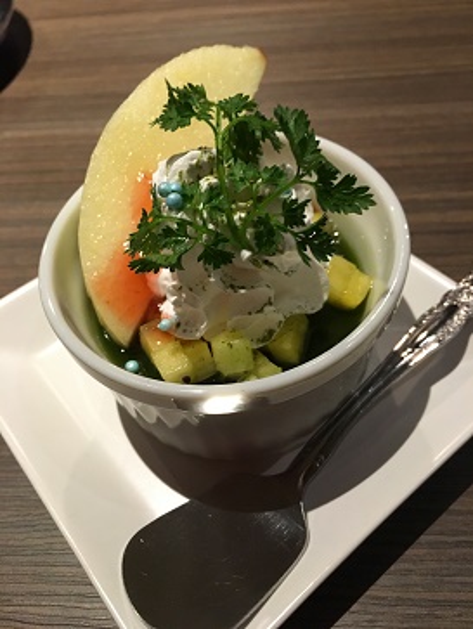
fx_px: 527
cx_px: 236
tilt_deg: -53.9
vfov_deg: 61.6
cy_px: 314
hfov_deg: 48.3
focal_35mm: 29
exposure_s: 1/20
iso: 200
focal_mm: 4.15
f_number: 2.2
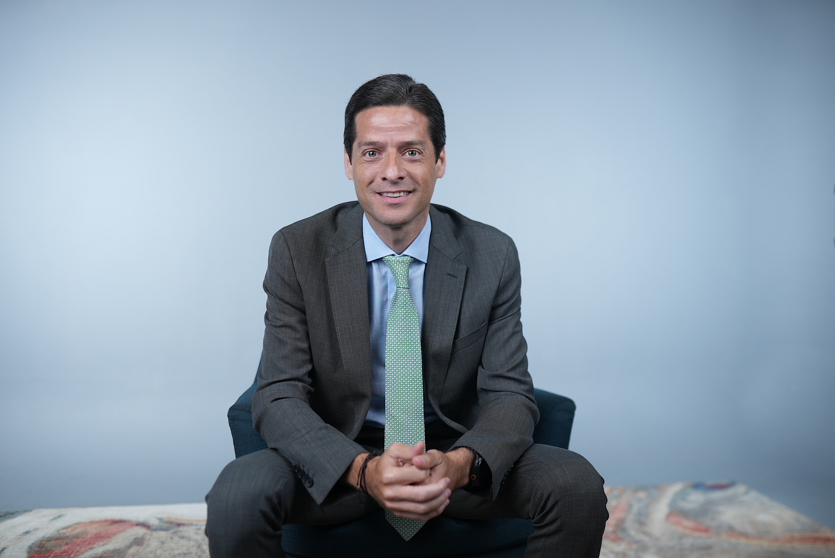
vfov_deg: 37.9
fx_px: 812
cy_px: 279
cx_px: 418
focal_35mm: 35
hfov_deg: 54.4
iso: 125
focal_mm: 35
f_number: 2.2
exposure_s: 1/100
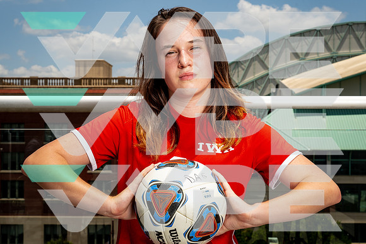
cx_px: 189
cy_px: 123
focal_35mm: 63
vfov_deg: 21.6
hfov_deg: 31.9
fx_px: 640
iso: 100
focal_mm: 54
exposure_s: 1/250
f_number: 11
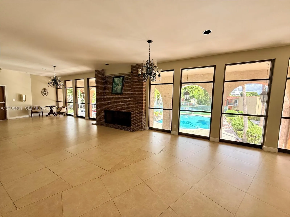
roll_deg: -0.5
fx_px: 117
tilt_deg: -6.0
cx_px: 145
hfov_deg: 102.1
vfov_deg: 85.7
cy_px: 108
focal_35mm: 14
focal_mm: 2.22
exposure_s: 1/175
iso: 64
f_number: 2.2
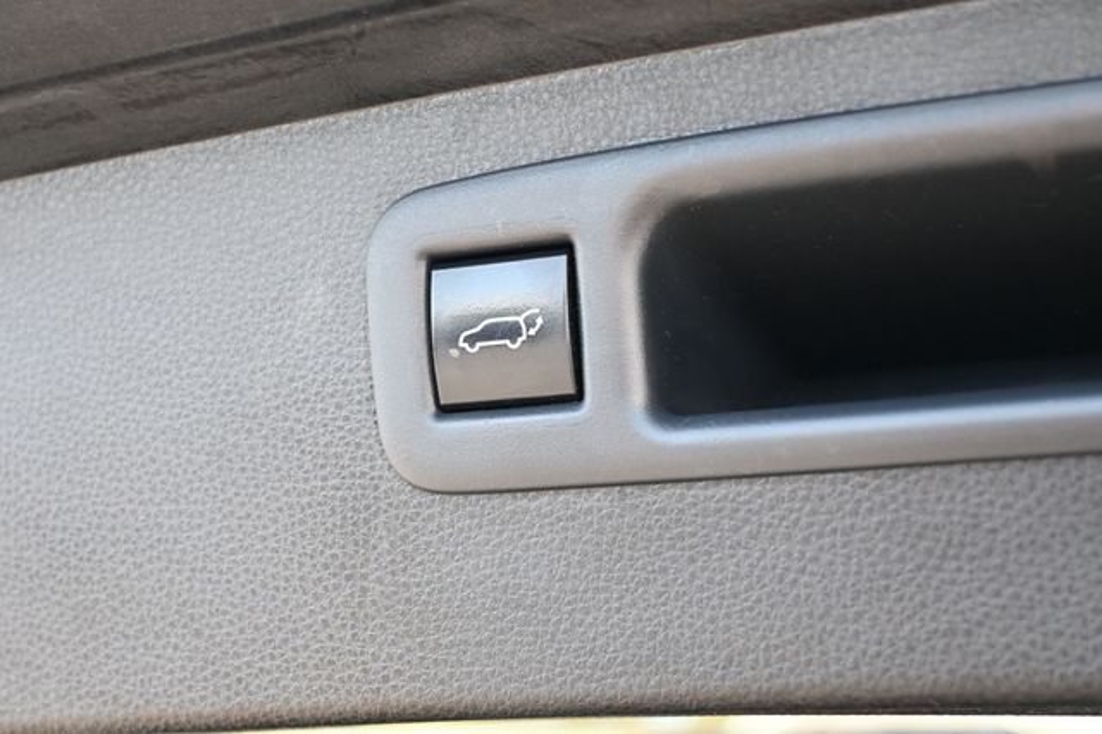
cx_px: 551
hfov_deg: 37.9
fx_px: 1606
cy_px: 367
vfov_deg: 25.7
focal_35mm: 52
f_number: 5.3
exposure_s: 1/125
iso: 1250
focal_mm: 35
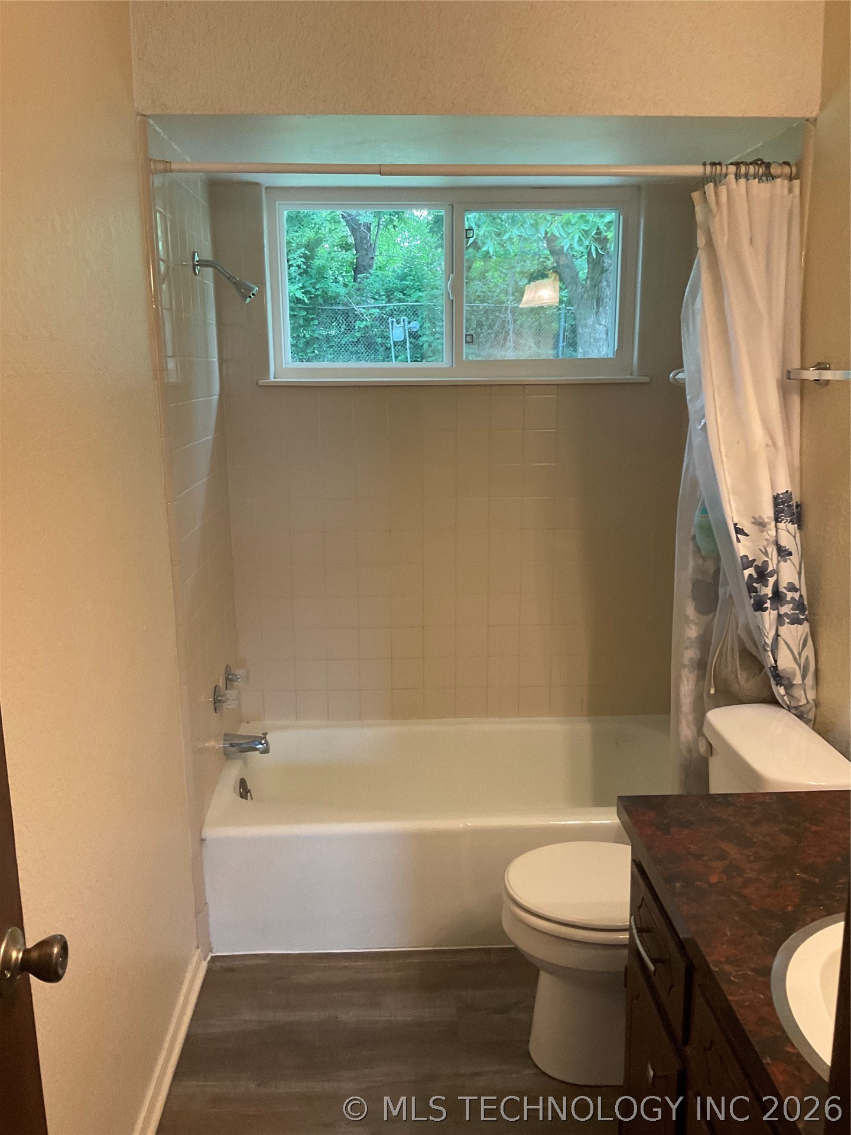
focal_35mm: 29
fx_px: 951
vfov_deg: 61.7
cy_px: 568
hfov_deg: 48.2
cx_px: 426
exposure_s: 1/60
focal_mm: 3
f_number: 1.8
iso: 125
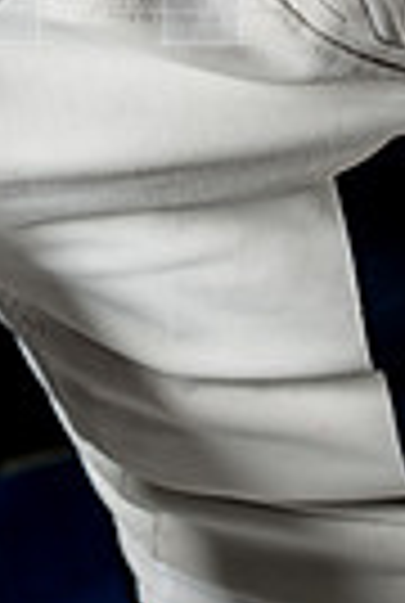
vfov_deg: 9.8
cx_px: 117
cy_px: -405
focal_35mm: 201
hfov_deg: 6.9
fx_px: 3374
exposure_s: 1/200
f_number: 7.1
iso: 640
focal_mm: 60
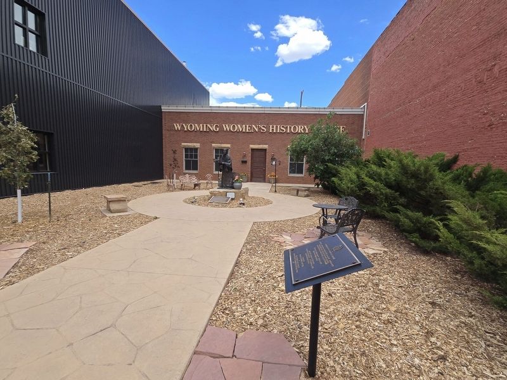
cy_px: 190
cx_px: 254
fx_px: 190
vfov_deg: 89.9
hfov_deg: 106.2
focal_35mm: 13
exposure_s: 1/2000
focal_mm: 2.2
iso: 100
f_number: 2.2
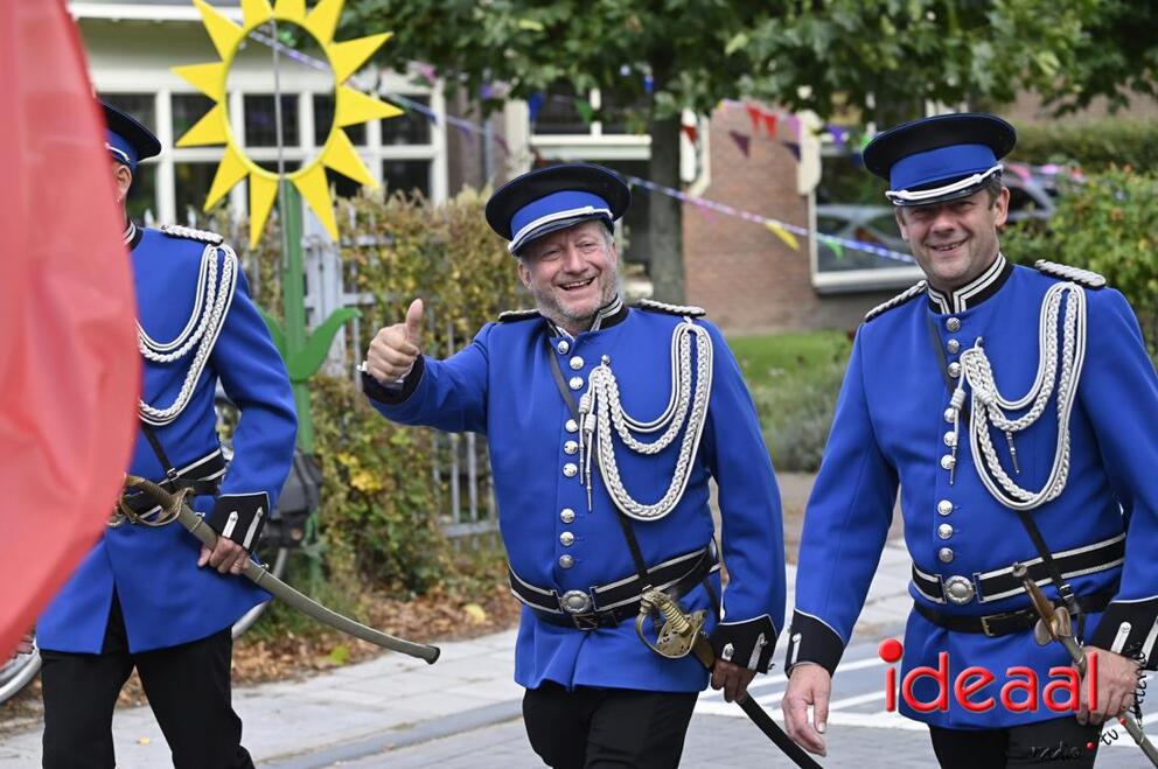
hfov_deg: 20.4
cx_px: 579
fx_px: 3213
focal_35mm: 100
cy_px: 384
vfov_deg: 13.7
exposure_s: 1/400
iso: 320
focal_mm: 100
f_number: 5
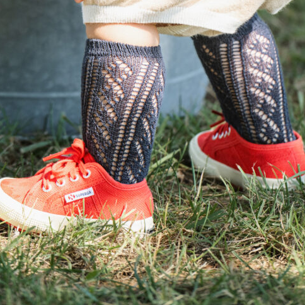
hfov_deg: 3.7
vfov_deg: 3.7
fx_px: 4725
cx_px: 110
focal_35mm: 474
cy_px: -130
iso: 400
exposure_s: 1/800
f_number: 4.5
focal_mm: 180
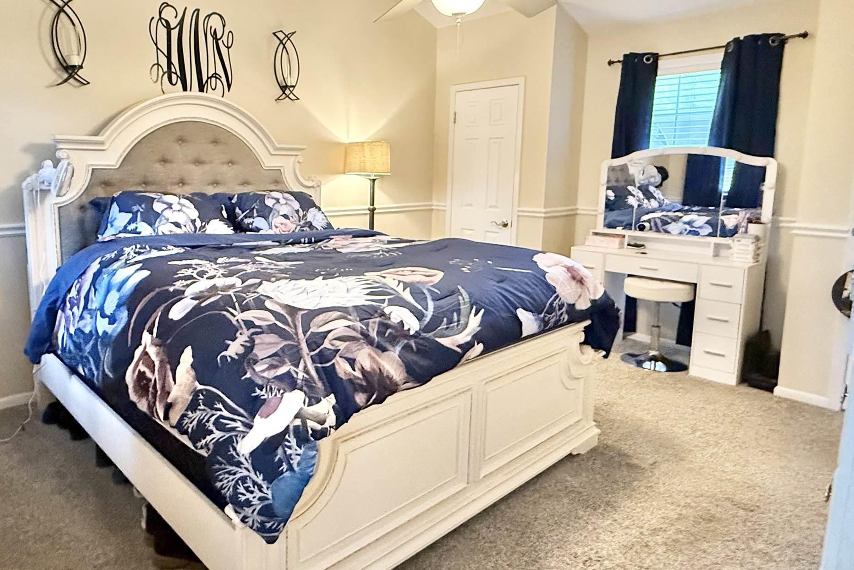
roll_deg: -0.1
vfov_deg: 53.0
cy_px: 244
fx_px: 569
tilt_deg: -7.9
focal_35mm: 24
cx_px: 322
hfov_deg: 72.6
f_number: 2.2
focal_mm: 2.22
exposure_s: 1/60
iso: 1000
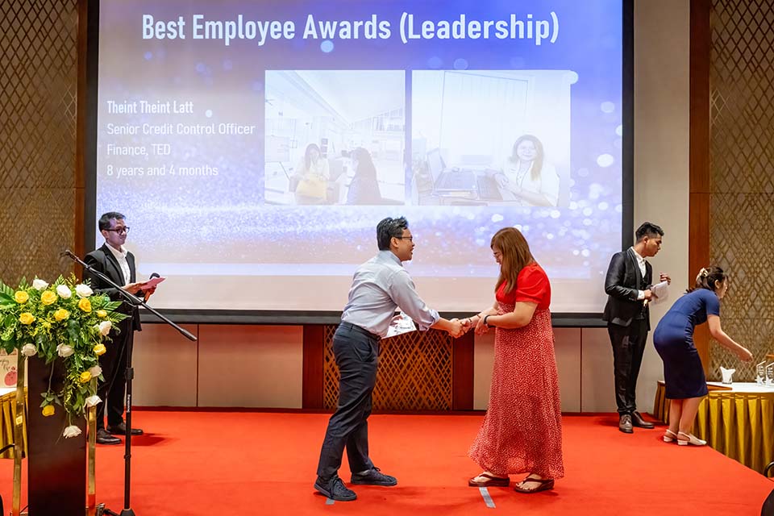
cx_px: 387
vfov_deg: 44.3
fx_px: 634
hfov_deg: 62.8
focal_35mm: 30
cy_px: 258
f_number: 5.6
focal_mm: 29.5
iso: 5000
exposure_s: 1/200
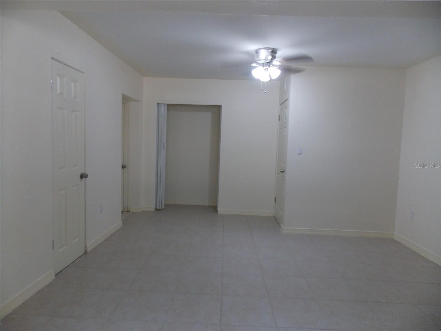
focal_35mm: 23
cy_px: 166
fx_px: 293
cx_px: 220
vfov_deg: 58.9
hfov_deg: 73.9
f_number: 3.1
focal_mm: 4
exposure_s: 1/30
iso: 160
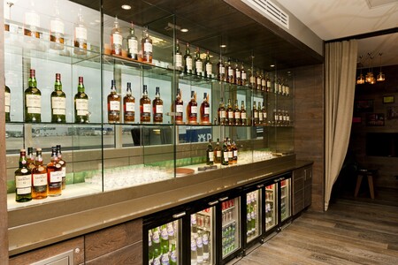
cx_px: 199
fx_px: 287
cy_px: 132
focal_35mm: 26
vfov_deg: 49.6
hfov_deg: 69.4
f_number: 5
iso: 200
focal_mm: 26
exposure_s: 1/30
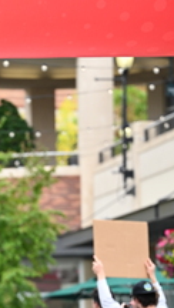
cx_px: -28
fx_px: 2159
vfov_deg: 8.1
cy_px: 312
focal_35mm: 264
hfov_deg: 4.6
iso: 640
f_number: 2.8
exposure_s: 1/1600
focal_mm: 99
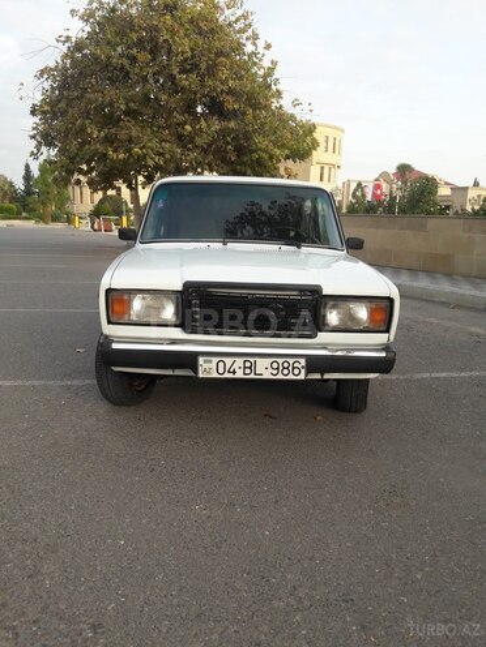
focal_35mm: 28
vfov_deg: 63.4
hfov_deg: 49.7
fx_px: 524
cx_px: 243
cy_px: 324
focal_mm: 3.7
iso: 40
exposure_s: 1/314
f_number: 1.9
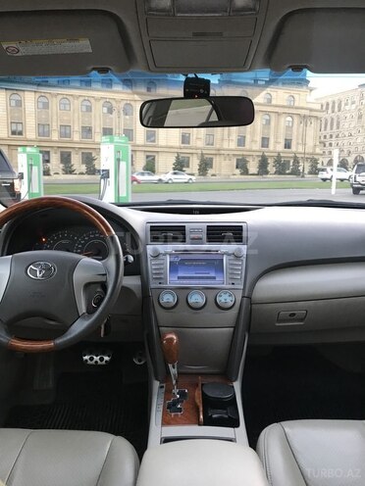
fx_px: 394
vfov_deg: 63.4
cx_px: 182
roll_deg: -1.8
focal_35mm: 28
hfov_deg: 49.7
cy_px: 243
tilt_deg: -9.4
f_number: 1.8
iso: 40
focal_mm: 3.99
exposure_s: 1/20
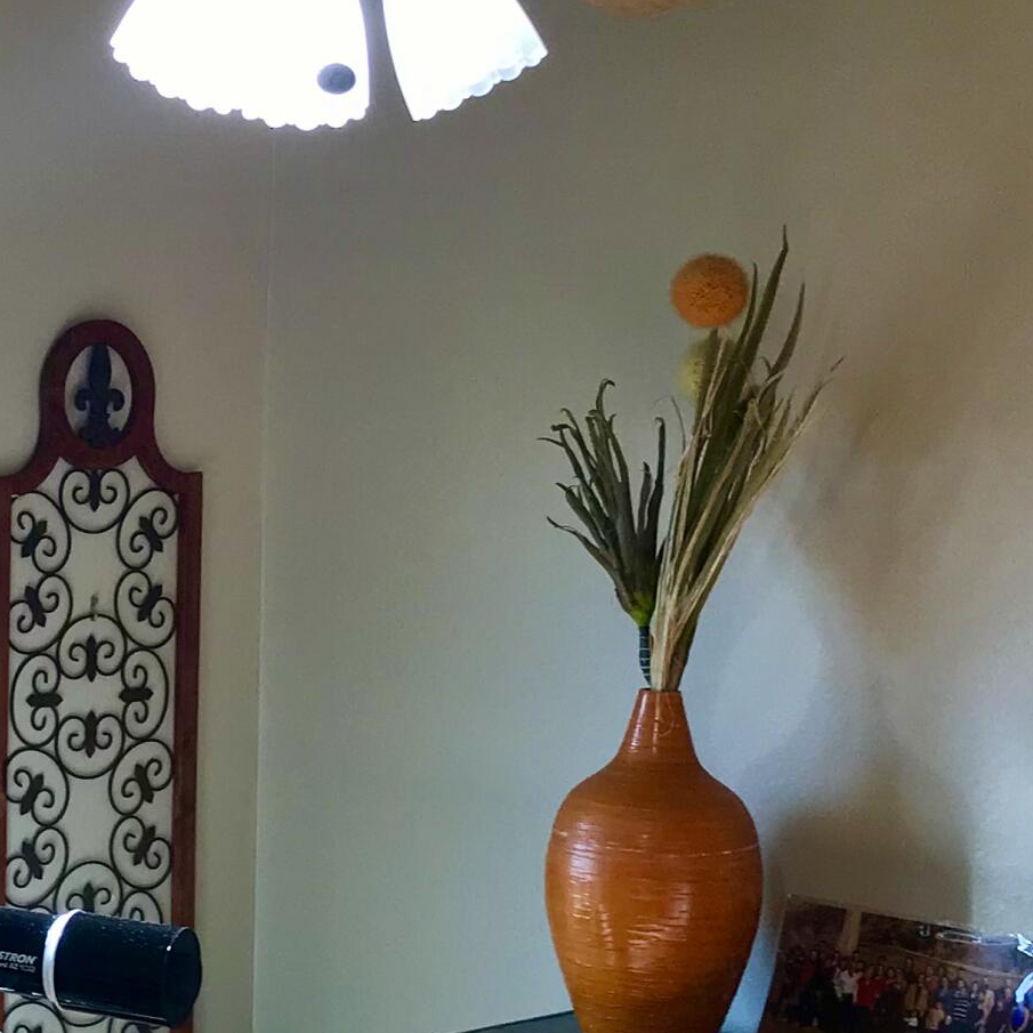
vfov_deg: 21.1
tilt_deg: -3.7
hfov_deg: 20.5
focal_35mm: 82
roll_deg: -0.6
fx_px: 2768
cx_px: 25
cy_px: 662
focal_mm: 3.99
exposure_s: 1/60
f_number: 1.8
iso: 25
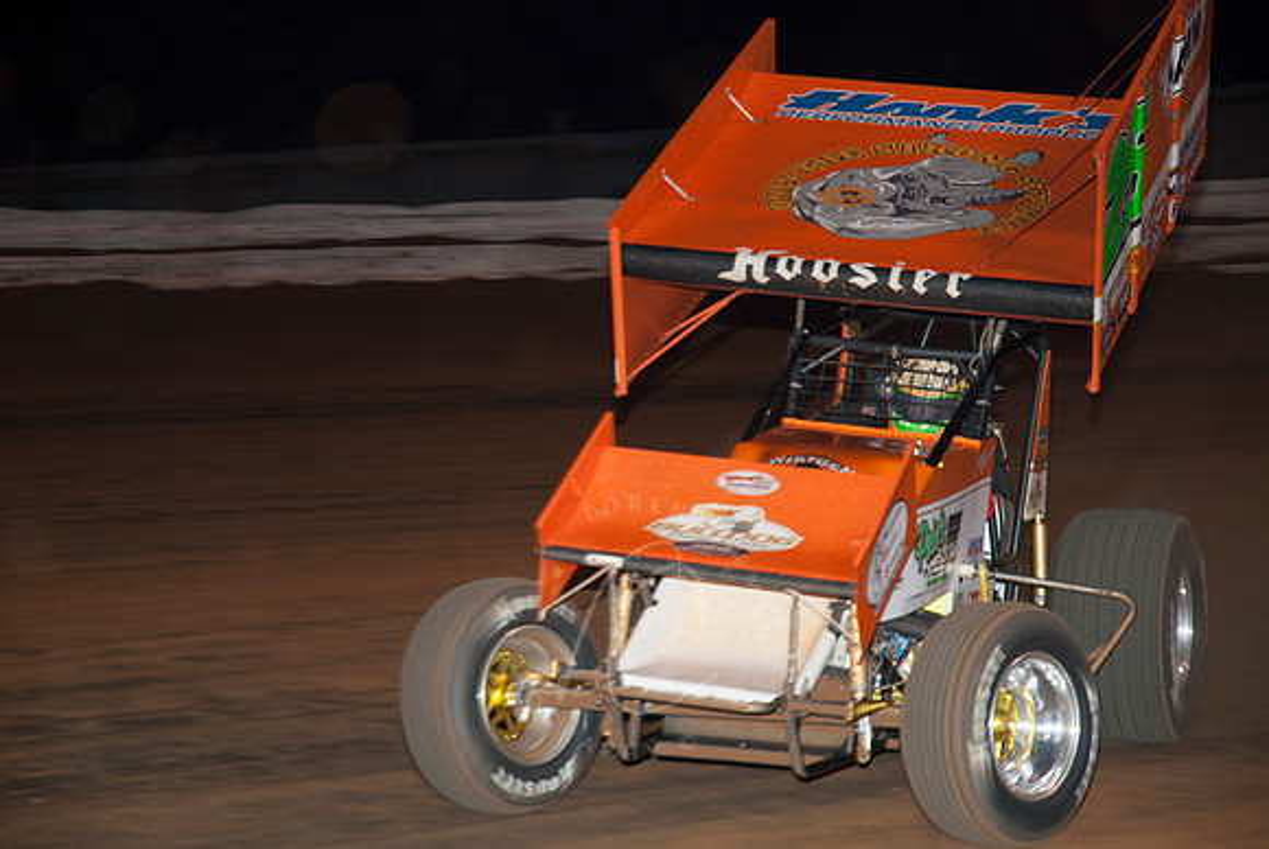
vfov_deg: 13.1
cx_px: 634
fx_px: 3705
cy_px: 424
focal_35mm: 105
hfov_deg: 19.4
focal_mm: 70
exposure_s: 1/160
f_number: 4.5
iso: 200
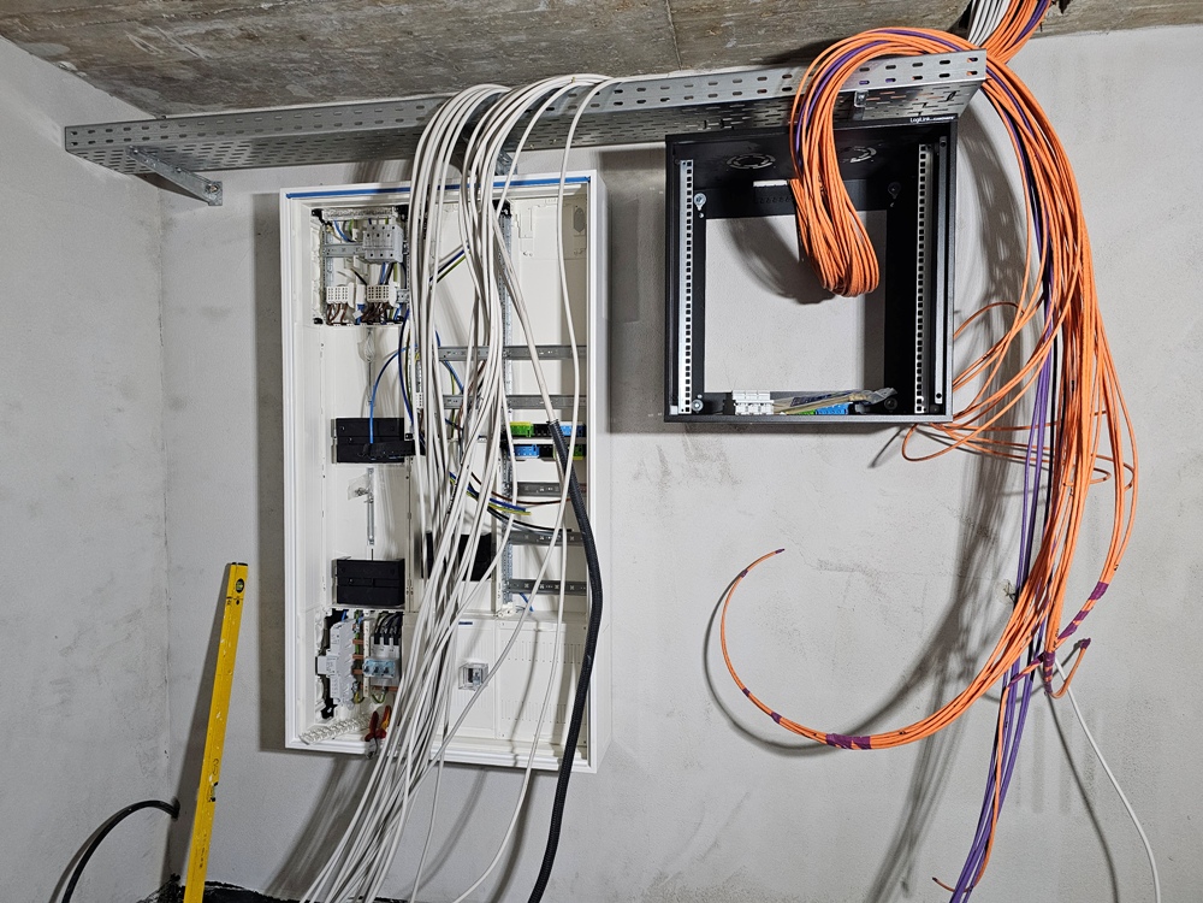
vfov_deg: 58.9
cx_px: 602
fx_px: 799
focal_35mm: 23
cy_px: 452
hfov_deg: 73.9
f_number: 1.7
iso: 400
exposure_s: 1/100
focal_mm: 6.3
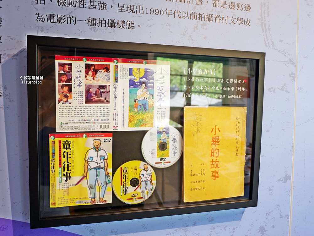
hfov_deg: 63.4
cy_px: 118
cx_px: 157
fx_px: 254
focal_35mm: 28
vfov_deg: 49.8
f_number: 2.5
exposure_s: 1/100
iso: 200
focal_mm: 14
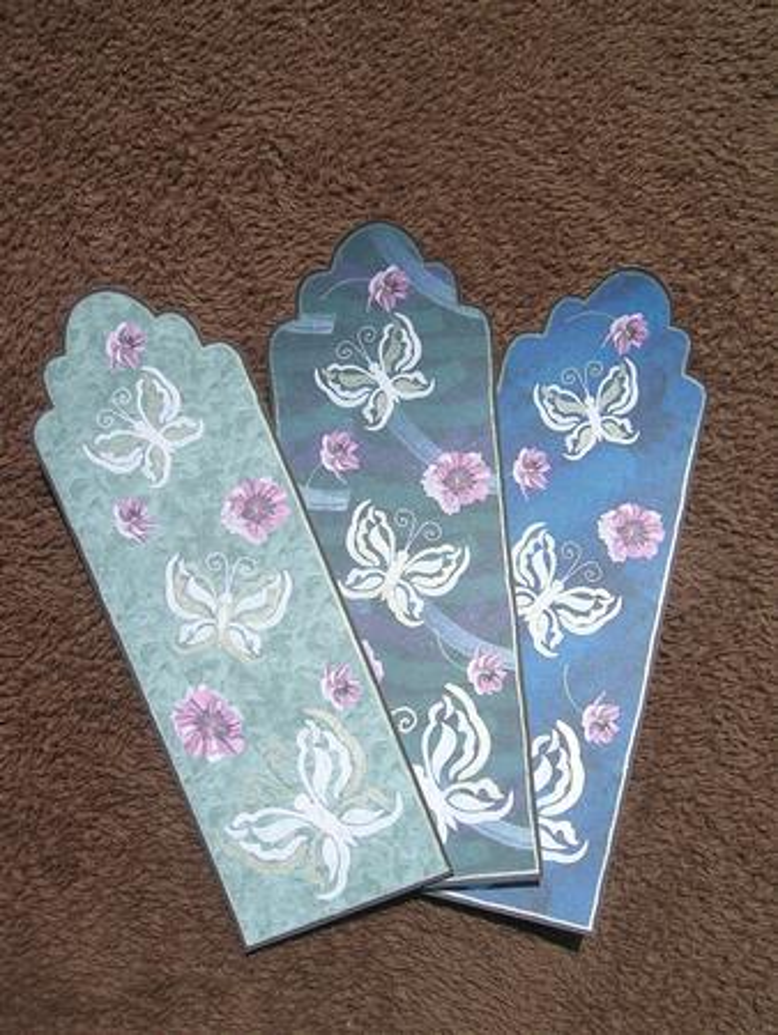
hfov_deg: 40.7
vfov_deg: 52.6
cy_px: 518
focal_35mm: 35
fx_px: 1048
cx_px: 389
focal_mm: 5.4
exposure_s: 1/776
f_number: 4.8
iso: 50
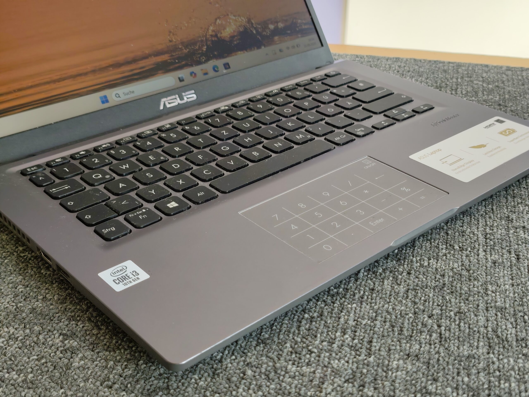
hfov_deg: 41.2
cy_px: 198
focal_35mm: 46
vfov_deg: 31.5
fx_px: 703
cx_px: 264
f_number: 1.7
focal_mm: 6.07
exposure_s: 1/100
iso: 125
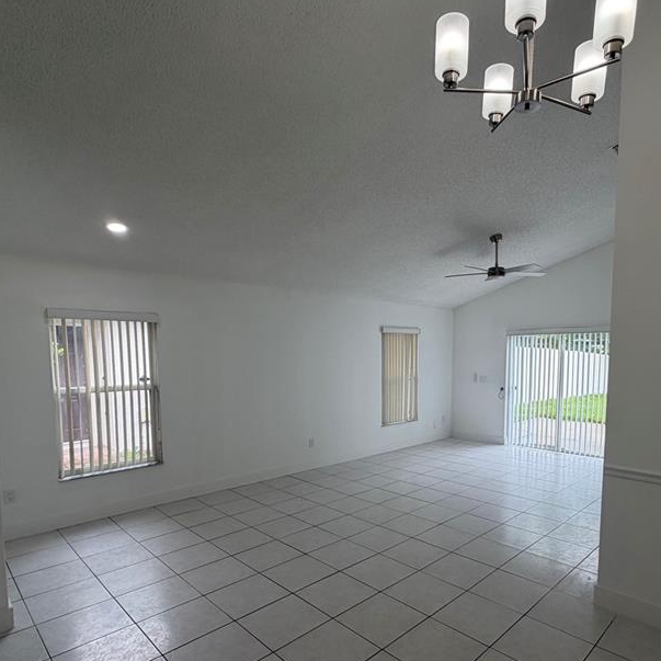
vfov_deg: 71.5
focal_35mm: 21
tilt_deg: -4.8
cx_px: 390
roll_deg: +0.1
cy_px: 394
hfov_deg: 71.5
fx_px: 454
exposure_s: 1/128
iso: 64
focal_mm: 2.22
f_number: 2.2
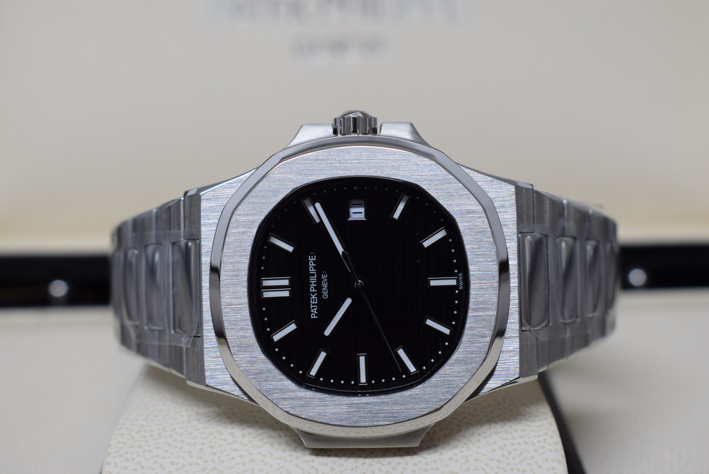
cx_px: 354
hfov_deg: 38.9
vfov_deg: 26.5
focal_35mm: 51
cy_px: 237
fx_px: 1005
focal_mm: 34
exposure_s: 1/30
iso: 400
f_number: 7.1
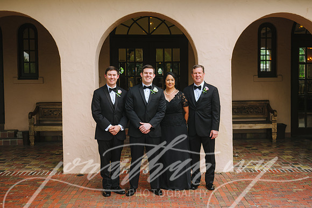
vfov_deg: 26.9
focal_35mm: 50
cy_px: 96
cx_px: 168
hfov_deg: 39.5
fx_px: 434
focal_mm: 44
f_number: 3.5
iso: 250
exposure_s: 1/250
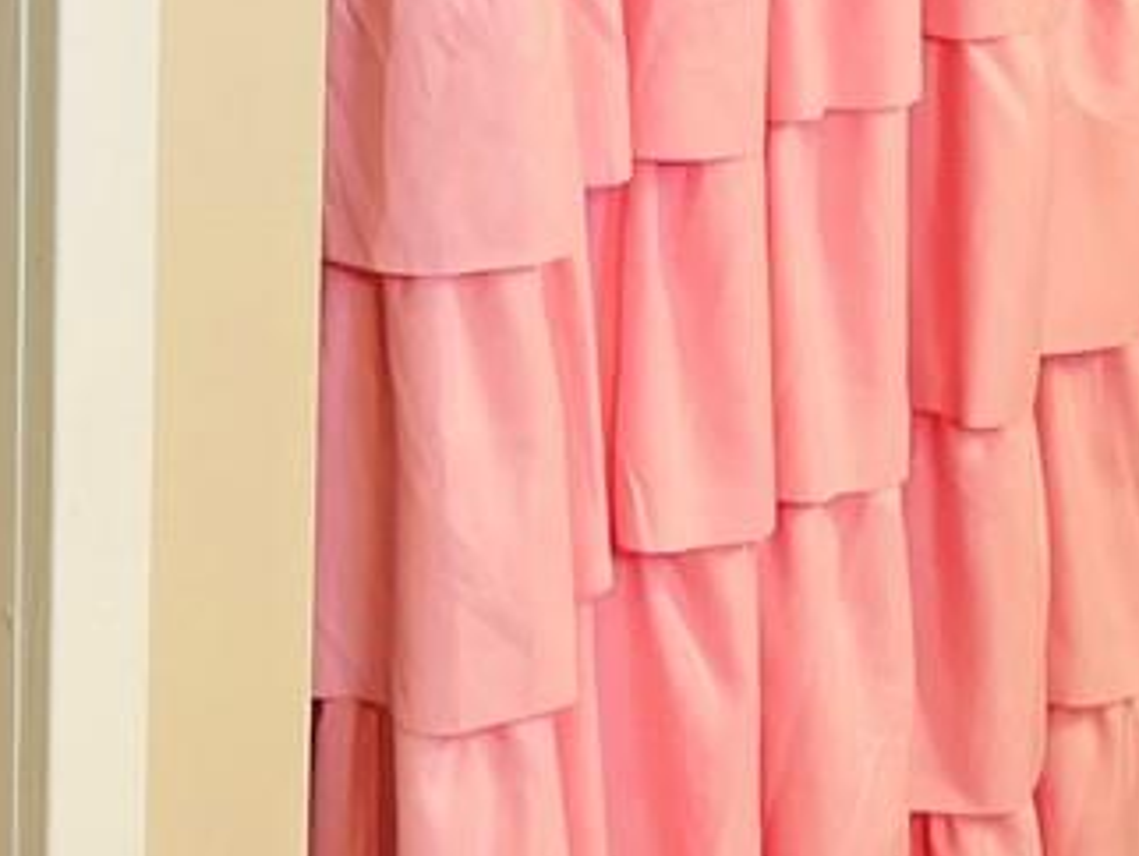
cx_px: 233
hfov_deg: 15.2
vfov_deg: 11.2
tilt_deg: -11.8
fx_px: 4248
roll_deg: -2.2
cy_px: -276
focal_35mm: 129
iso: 125
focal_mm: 5.1
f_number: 1.6
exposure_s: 1/120
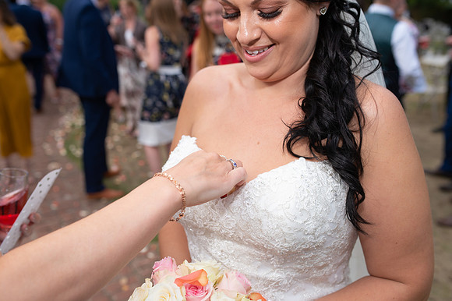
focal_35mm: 35
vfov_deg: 37.8
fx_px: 439
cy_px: 150
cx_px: 226
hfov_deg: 54.5
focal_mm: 35
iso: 100
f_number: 4
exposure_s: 1/500
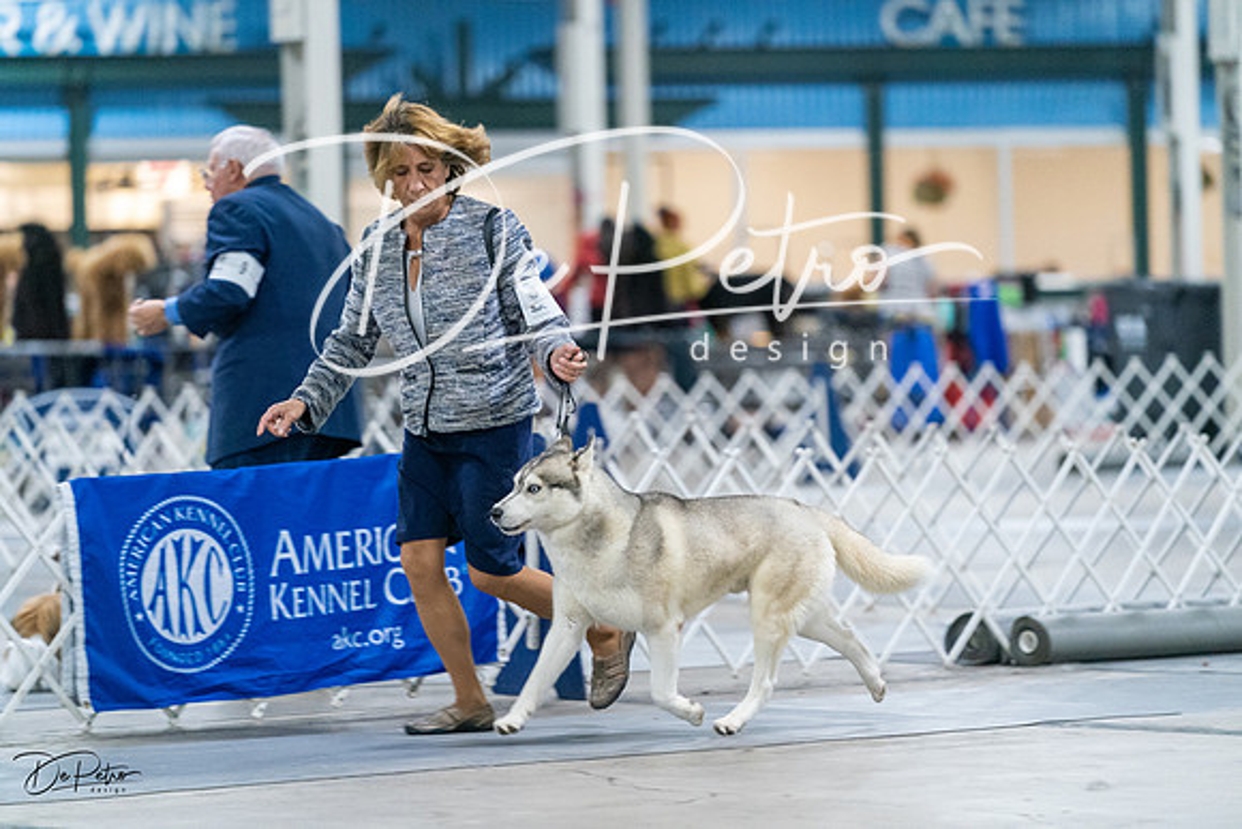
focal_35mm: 192
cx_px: 621
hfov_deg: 10.7
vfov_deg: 7.2
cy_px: 414
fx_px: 6625
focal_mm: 192
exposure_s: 1/250
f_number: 3.2
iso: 6400
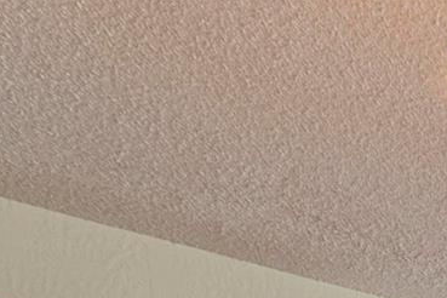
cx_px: 884
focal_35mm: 65
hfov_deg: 19.2
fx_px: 807
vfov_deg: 15.7
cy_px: 624
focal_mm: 10
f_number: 7.1
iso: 320
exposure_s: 1/500
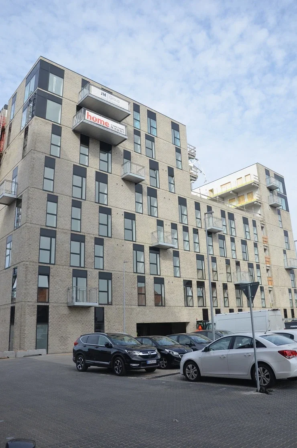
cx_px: 148
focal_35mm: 27
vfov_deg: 67.5
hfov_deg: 47.7
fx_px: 336
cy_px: 224
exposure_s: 1/250
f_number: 8
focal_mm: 18
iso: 140
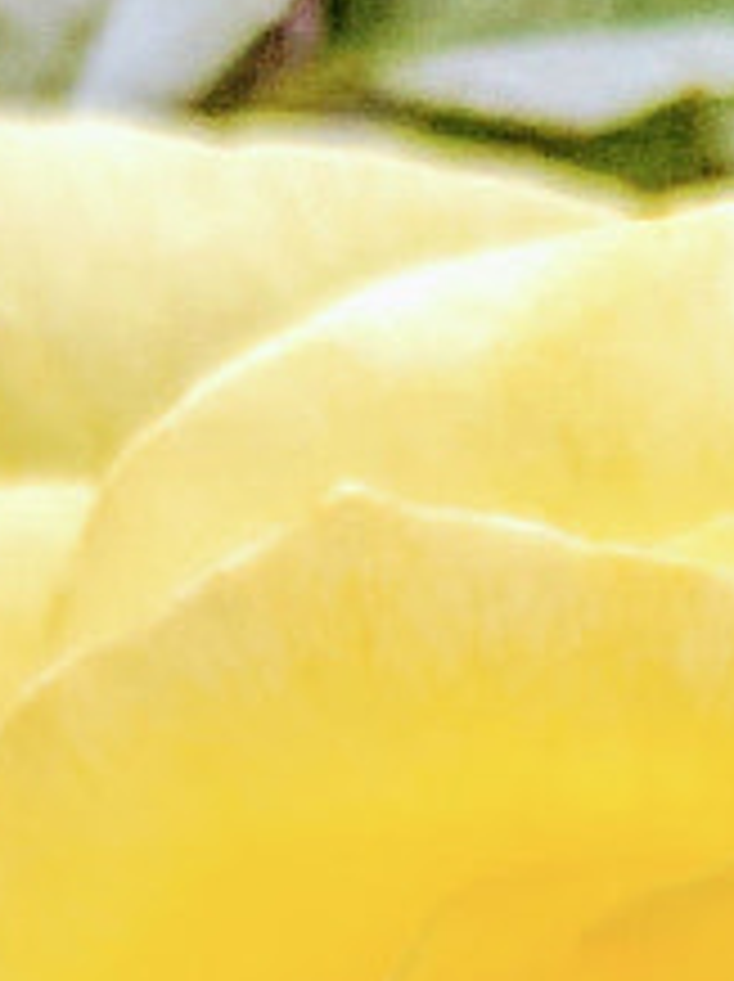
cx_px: 833
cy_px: 2214
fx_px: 5411
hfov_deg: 7.7
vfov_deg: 9.4
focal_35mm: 191
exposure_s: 1/568
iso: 50
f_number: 2
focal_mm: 4.67
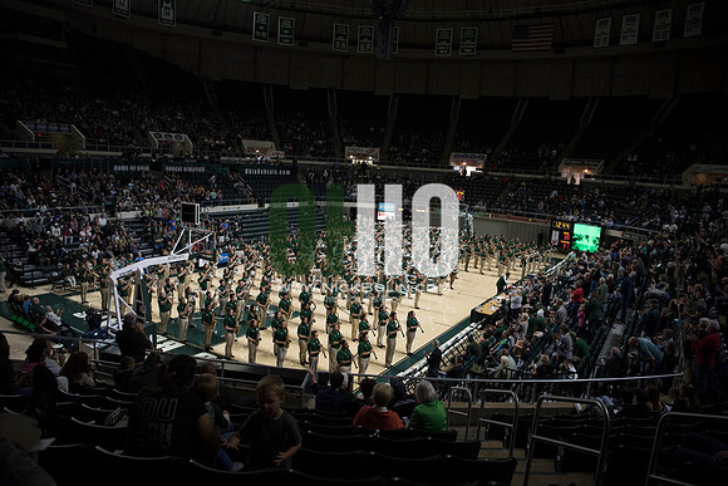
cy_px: 243
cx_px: 364
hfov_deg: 73.7
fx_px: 485
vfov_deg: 53.2
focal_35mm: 24
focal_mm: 24
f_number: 2.8
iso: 2000
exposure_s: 1/1000
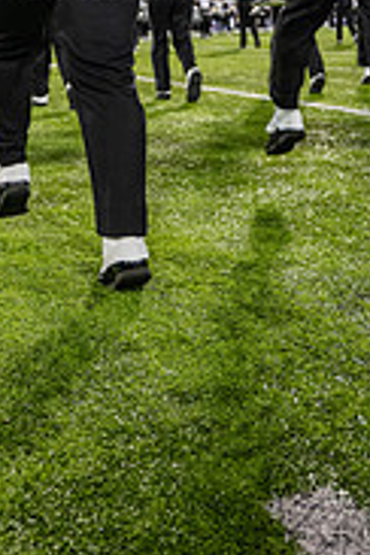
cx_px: 100
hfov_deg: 22.8
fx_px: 910
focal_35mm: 59
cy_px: -88
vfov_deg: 29.7
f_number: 3.2
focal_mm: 24
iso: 1250
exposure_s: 1/500
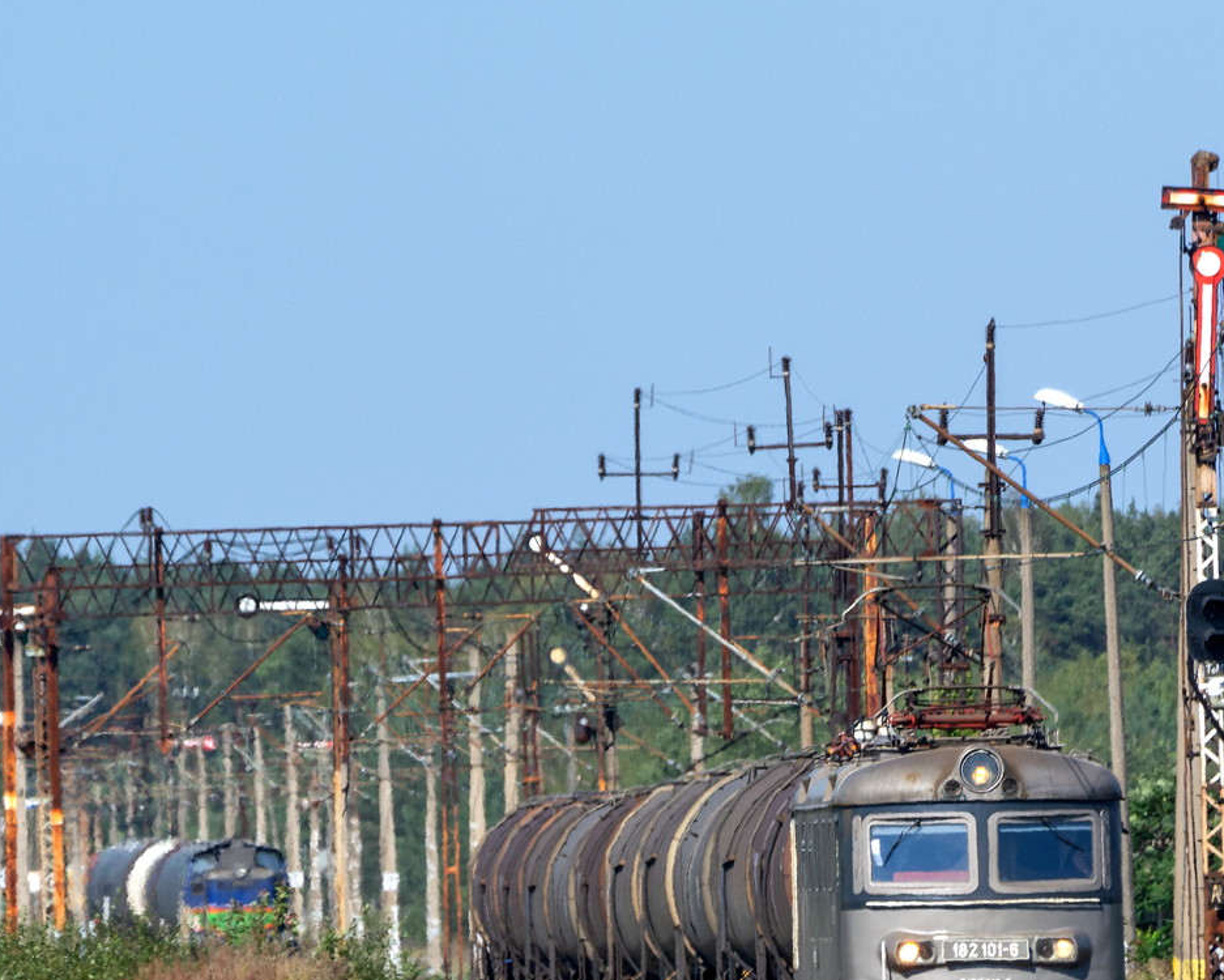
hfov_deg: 3.0
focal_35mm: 649
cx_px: 661
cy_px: 693
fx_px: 23515
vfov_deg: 2.4
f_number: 9
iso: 100
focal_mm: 270
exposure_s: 1/500
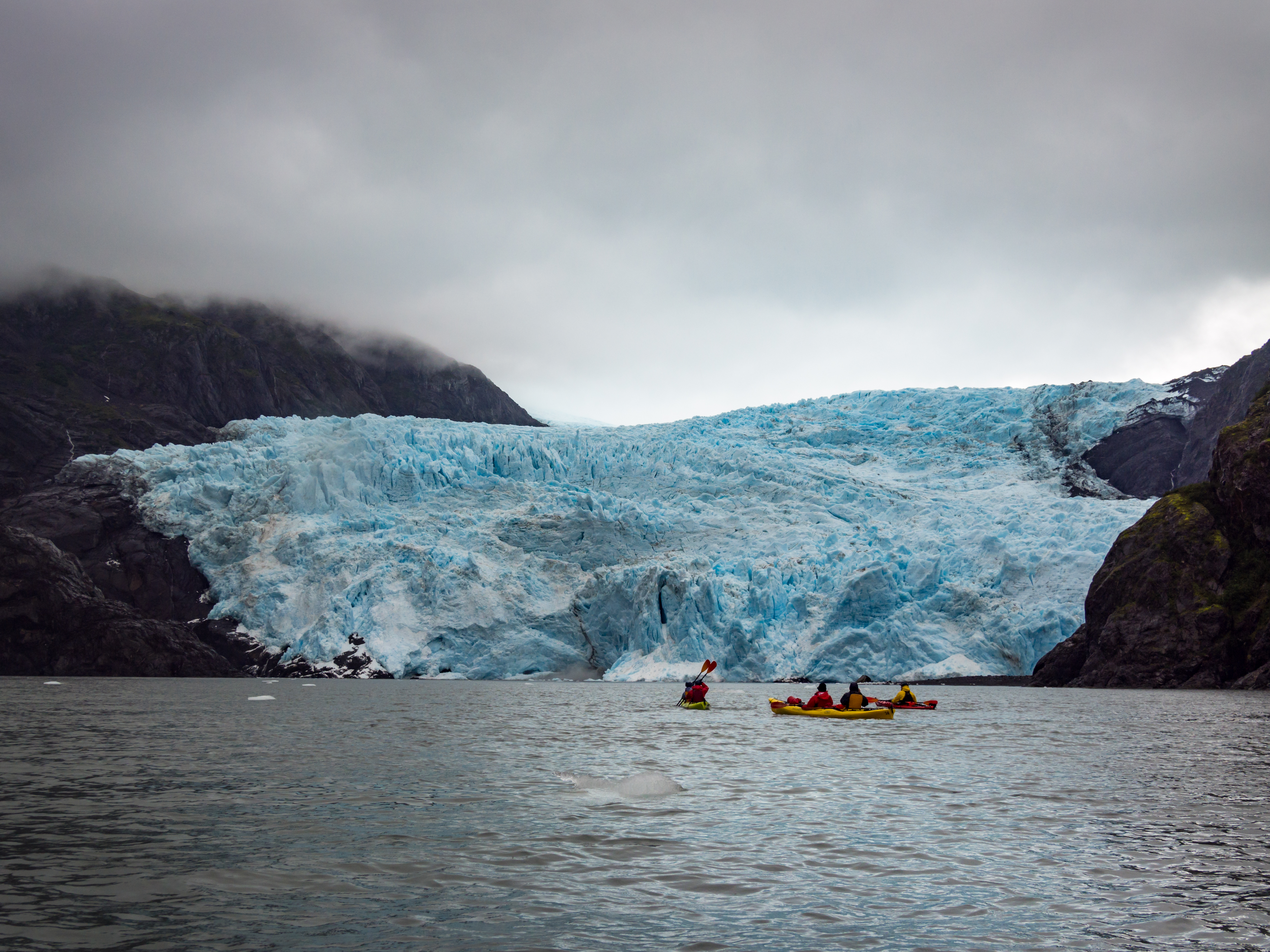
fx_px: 1541
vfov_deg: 34.3
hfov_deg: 44.8
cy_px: 476
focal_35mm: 42
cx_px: 635
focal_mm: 21
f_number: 8
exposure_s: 1/320
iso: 200
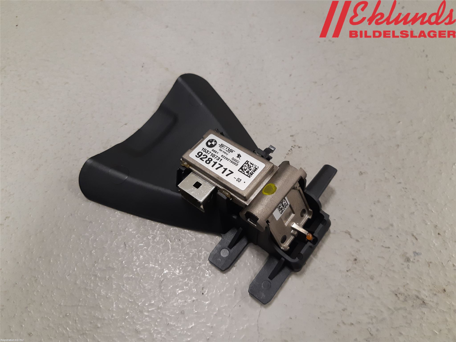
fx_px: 343
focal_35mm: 26
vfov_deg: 53.1
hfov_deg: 67.3
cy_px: 171
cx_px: 228
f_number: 1.7
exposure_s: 1/50
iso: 160
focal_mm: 3.93
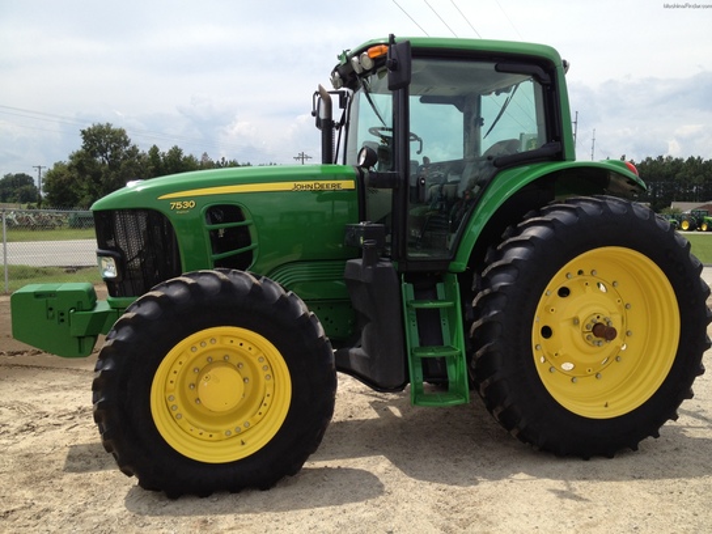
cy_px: 267
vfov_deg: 40.7
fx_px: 720
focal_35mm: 35
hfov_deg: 52.6
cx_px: 356
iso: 64
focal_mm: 4.28
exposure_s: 1/1727
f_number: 2.4
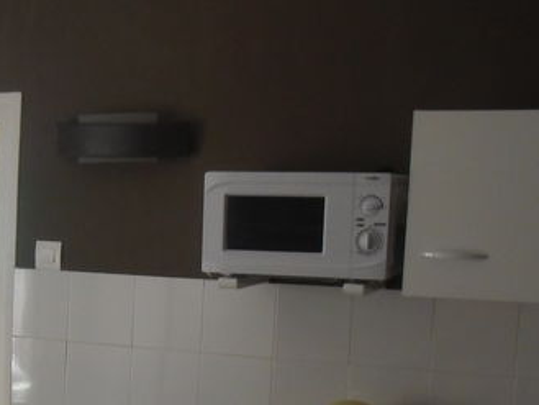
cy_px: 366
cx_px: 52
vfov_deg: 19.8
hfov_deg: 25.8
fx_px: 1137
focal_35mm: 73
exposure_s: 1/60
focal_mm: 4.24
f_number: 3
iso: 100
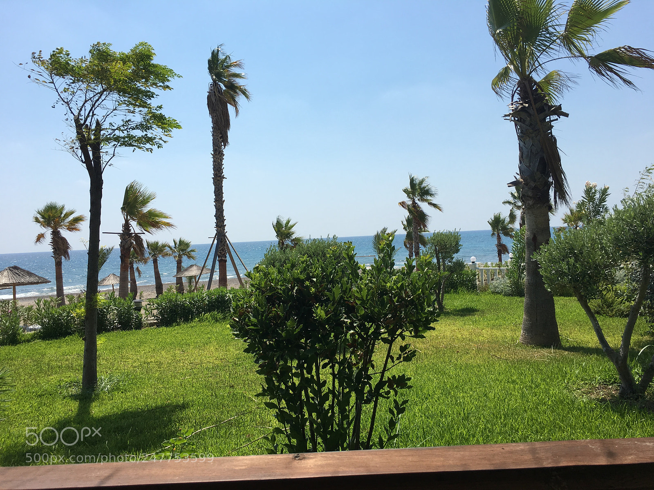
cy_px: 245
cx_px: 327
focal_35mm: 29
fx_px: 548
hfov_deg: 61.7
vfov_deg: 48.2
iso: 25
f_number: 2.2
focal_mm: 4.15
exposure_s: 1/2262
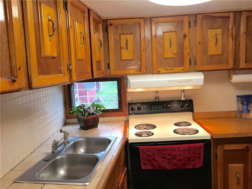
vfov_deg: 48.2
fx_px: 211
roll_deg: +2.7
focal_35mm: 29
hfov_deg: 61.7
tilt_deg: -9.1
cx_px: 126
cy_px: 94
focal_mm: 4.15
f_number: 2.2
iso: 25
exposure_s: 1/49
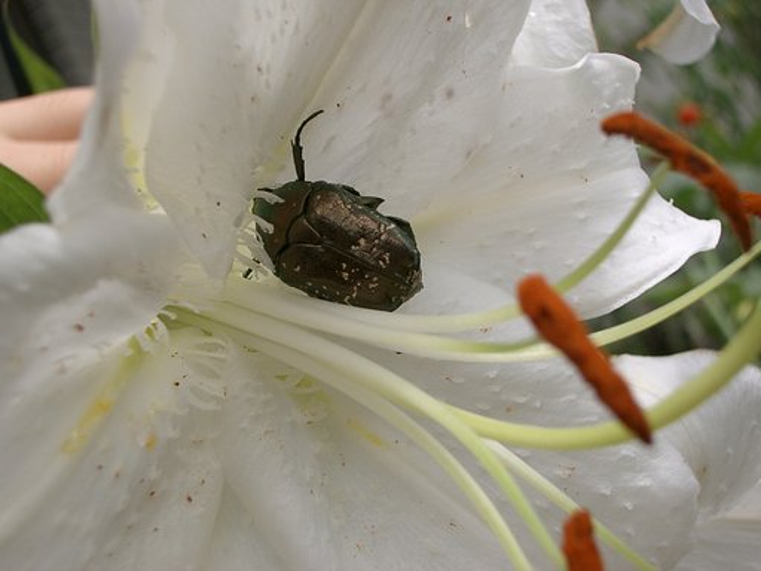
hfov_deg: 31.2
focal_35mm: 62
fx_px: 1363
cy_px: 286
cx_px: 380
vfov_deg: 23.7
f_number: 3.5
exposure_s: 1/500
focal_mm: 10.2
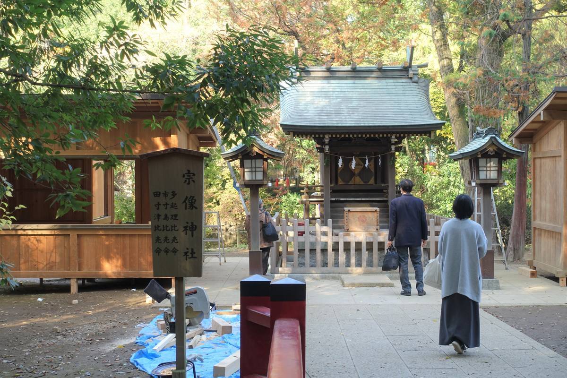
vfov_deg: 23.8
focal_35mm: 57
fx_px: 898
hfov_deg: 35.1
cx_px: 284
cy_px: 189
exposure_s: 1/80
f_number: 3.5
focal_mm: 20.81
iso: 125
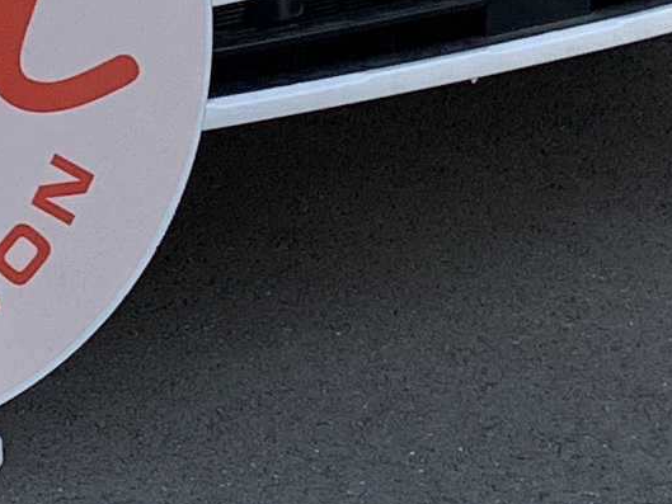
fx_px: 3845
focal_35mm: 198
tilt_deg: -6.7
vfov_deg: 7.1
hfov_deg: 9.5
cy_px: -687
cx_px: -494
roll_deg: +1.0
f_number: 1.8
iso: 25
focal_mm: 4.25
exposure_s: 1/771
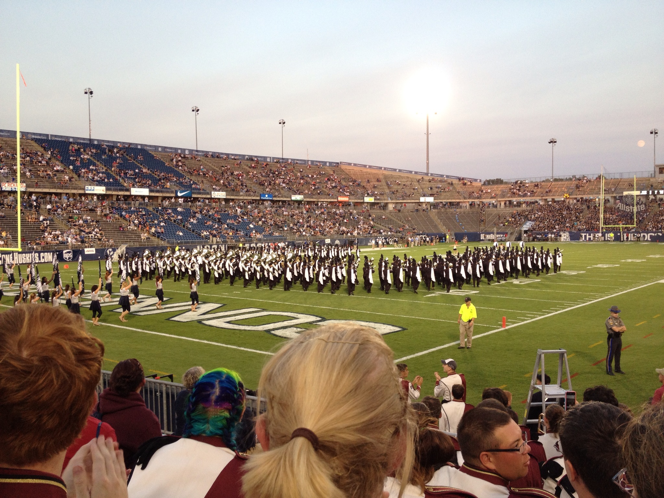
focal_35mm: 35
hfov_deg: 52.6
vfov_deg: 40.7
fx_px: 671
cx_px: 332
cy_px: 249
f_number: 2.4
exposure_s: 1/120
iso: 100
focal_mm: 4.28
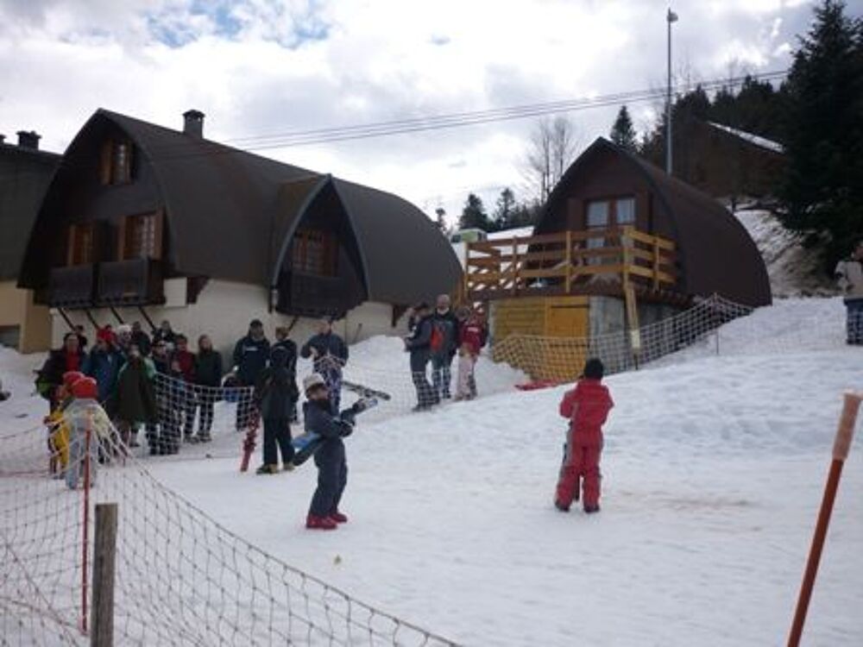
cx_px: 432
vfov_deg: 42.9
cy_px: 324
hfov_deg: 55.4
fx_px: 823
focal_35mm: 33
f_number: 8
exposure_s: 1/200
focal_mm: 5.5
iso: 80
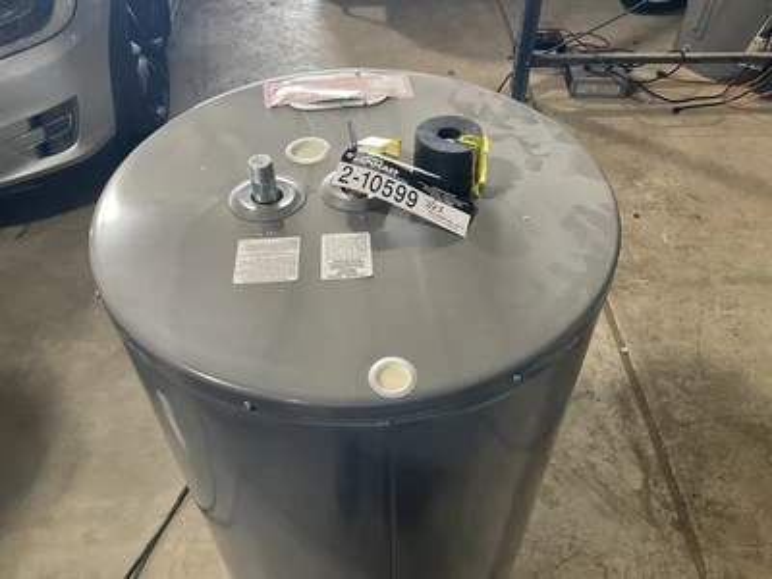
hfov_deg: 61.7
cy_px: 290
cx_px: 386
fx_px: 647
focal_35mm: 29
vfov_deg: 48.2
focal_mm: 3
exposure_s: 1/60
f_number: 1.8
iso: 100
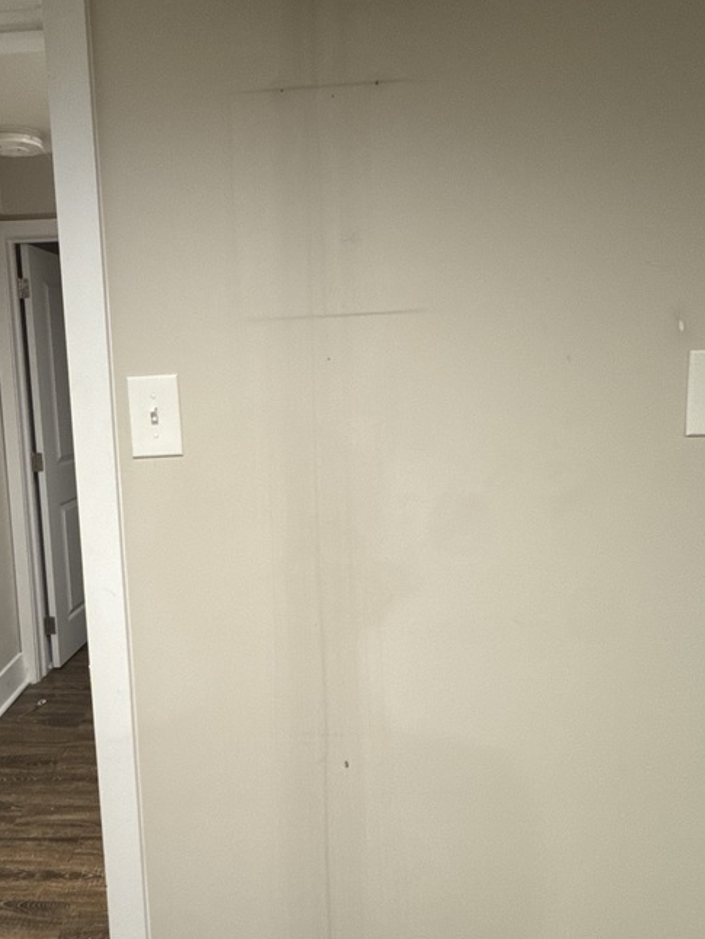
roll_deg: +3.4
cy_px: 462
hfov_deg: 52.3
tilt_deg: -6.5
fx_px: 706
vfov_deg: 67.3
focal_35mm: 26
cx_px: 250
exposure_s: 1/60
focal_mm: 2.22
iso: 320
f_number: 2.2
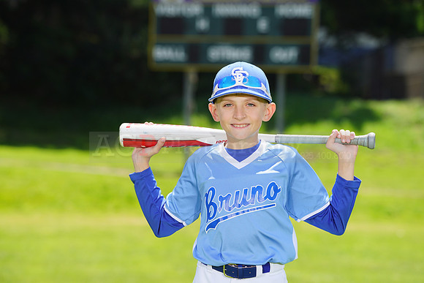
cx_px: 212
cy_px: 142
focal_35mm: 229
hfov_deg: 9.0
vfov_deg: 6.0
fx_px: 2698
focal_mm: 229
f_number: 8
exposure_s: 1/250
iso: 100
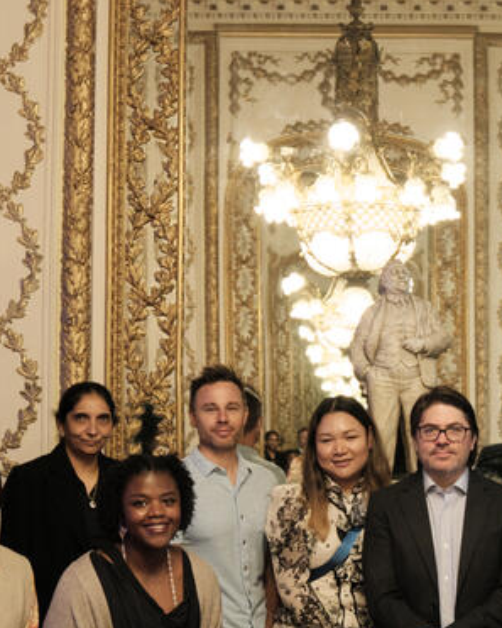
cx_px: 362
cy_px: 349
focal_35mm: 79
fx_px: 1467
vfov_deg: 24.1
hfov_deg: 19.3
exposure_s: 1/100
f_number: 2.8
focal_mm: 17
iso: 1600
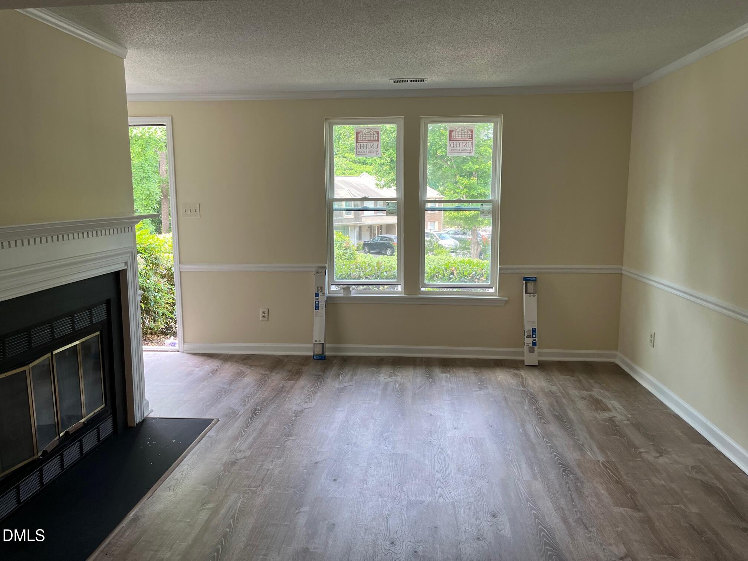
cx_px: 374
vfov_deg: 53.1
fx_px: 562
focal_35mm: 26
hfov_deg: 67.3
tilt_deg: -7.9
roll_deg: -0.3
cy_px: 280
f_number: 1.6
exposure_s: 1/120
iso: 100
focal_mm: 5.1
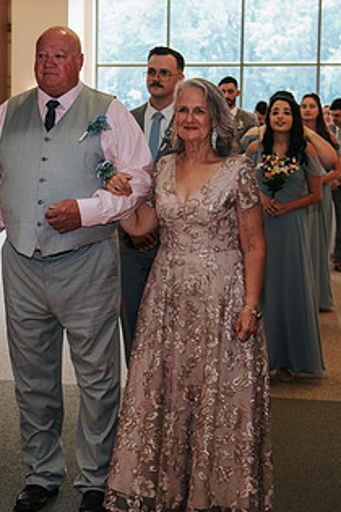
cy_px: 204
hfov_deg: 15.9
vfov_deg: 23.9
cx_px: 60
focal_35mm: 85
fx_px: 1208
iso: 800
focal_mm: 38
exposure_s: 1/200
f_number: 4
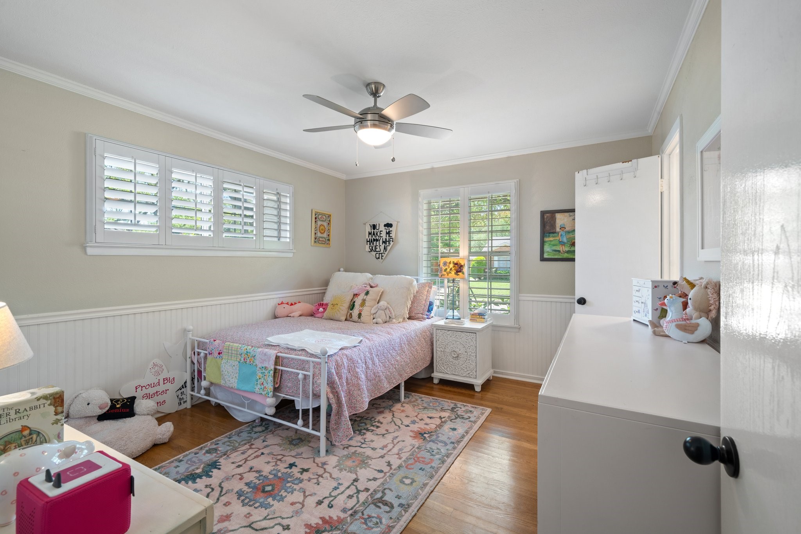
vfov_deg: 77.3
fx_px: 334
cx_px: 400
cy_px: 267
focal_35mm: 15
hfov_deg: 100.4
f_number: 9
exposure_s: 1
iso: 320
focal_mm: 15
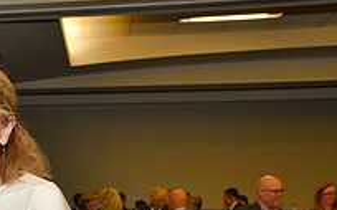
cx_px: -119
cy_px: 303
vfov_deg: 13.7
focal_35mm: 90
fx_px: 826
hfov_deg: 20.7
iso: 200
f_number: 5
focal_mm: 31
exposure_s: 1/60
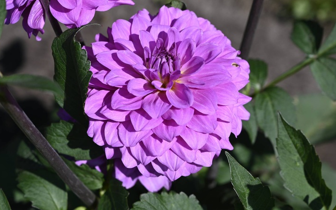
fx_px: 723
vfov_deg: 16.5
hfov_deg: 26.2
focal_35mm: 79
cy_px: 89
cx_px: 166
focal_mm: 70
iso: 100
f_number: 6.3
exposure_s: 1/250
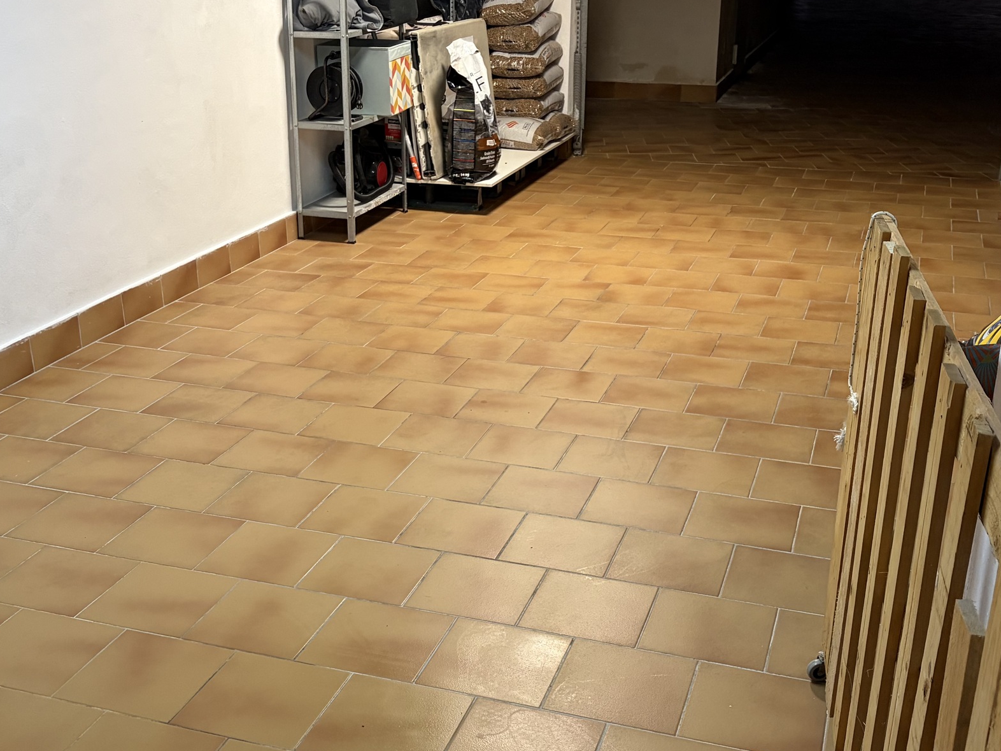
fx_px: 1243
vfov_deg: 33.6
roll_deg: +0.3
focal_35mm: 43
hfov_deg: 43.8
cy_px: 380
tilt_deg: -20.9
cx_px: 492
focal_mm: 5.96
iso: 200
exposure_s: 1/50
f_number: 1.6
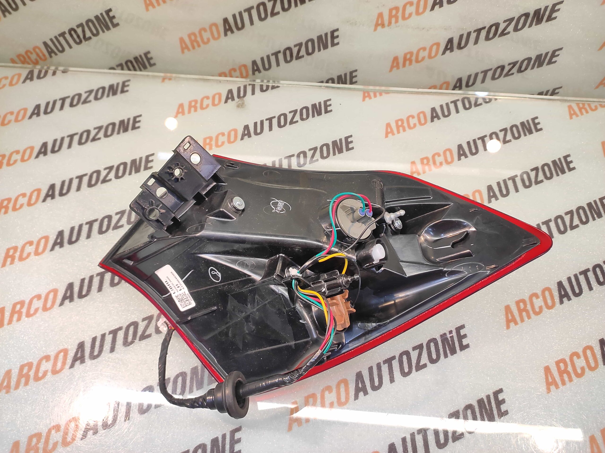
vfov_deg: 74.7
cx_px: 302
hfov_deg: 91.1
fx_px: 297
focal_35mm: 17
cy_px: 226
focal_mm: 4.74
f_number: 1.79
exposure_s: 1/33
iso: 237
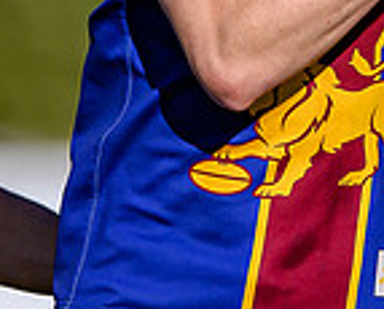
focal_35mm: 2597
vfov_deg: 0.6
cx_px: 215
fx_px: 29575
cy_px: -305
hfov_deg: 0.7
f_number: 4
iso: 110
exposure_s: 1/2000
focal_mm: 500
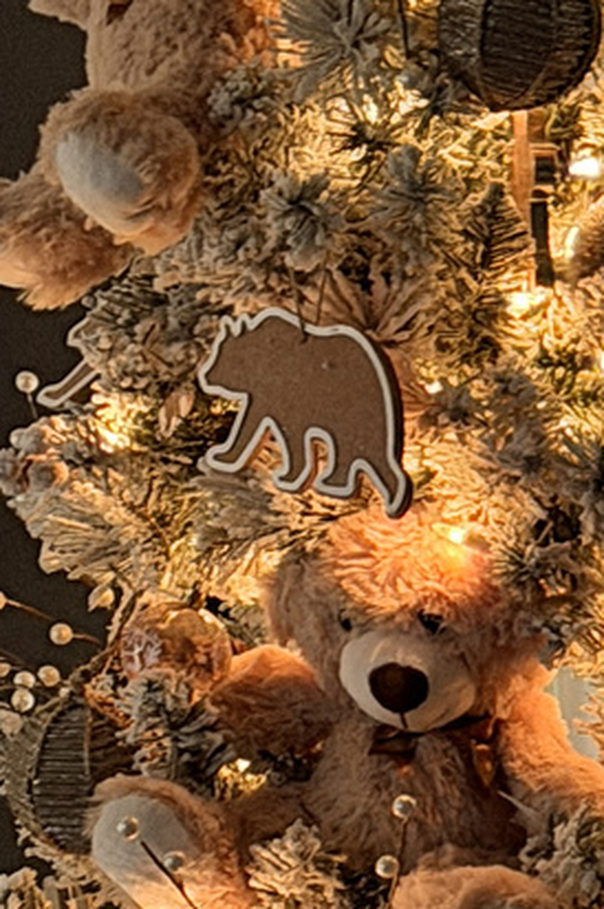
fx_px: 6604
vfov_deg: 7.7
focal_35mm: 262
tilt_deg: -9.9
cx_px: 1329
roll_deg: -0.5
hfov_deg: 5.1
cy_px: 1410
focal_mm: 6.76
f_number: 1.78
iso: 500
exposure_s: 1/30
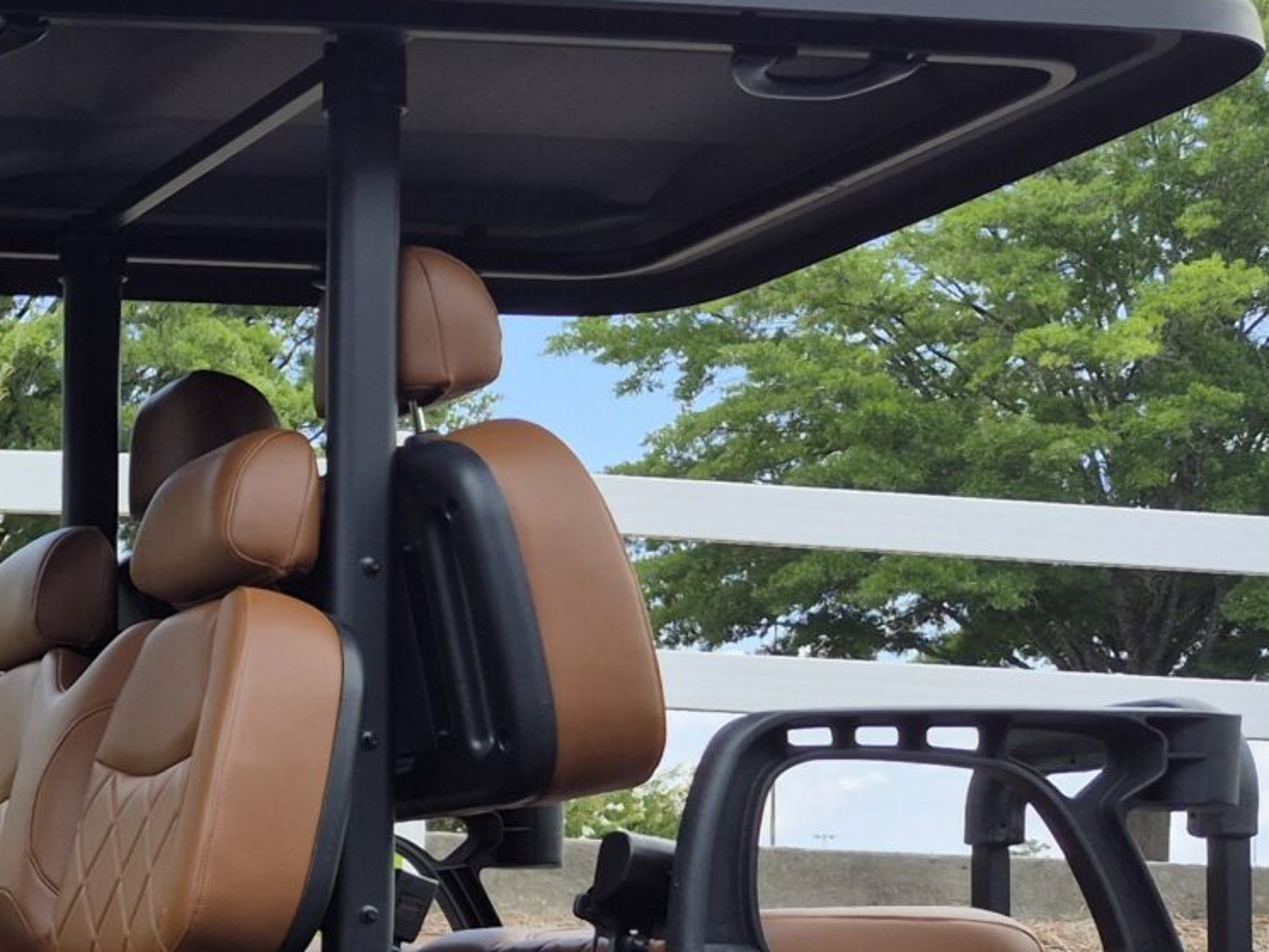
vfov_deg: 18.2
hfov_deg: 20.8
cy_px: 966
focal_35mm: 79
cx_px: -675
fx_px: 2897
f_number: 1.8
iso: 25
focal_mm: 5.4
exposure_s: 1/906
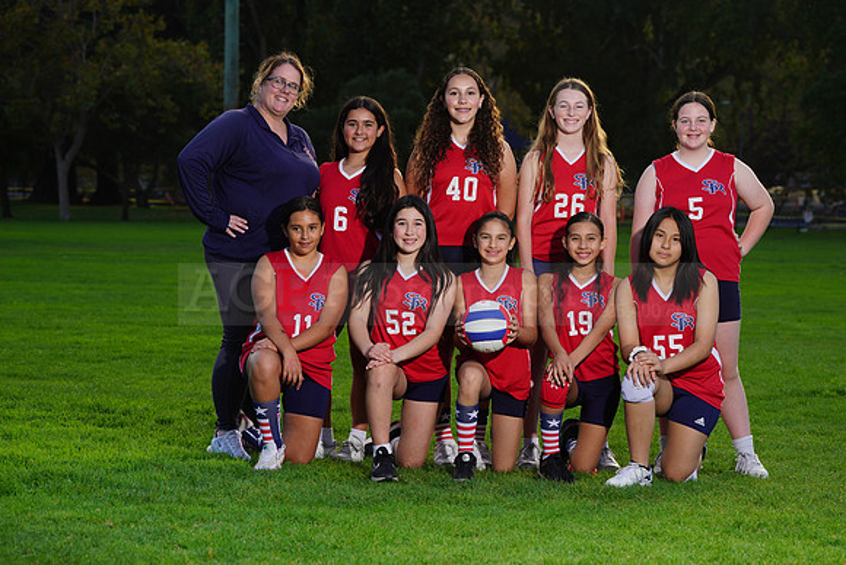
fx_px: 3103
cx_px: 423
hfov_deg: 15.5
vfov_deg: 10.4
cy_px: 282
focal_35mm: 132
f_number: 8
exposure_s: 1/250
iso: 160
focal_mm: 132
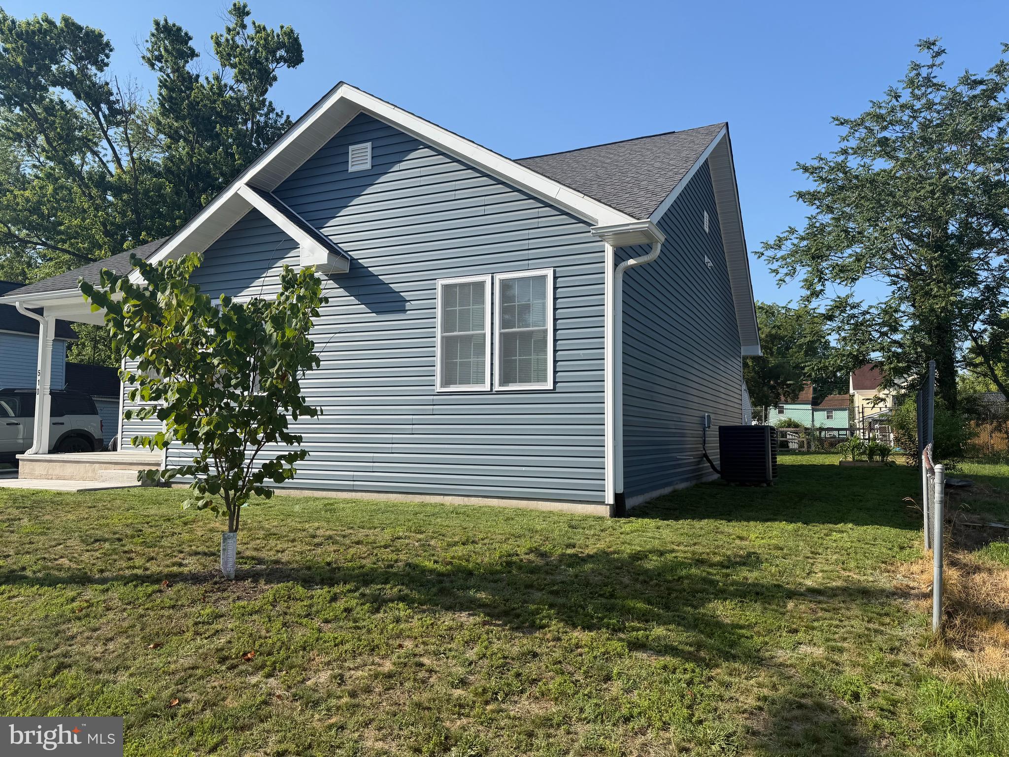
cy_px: 378
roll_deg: -0.2
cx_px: 504
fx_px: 700
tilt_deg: +4.5
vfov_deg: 56.8
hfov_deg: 71.6
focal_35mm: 24
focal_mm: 6.76
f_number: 1.78
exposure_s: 1/3145
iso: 80
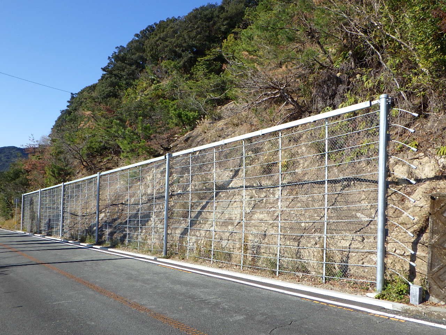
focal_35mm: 28
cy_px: 168
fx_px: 361
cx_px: 223
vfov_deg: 49.7
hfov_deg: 63.4
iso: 125
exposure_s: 1/800
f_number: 4.2
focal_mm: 5
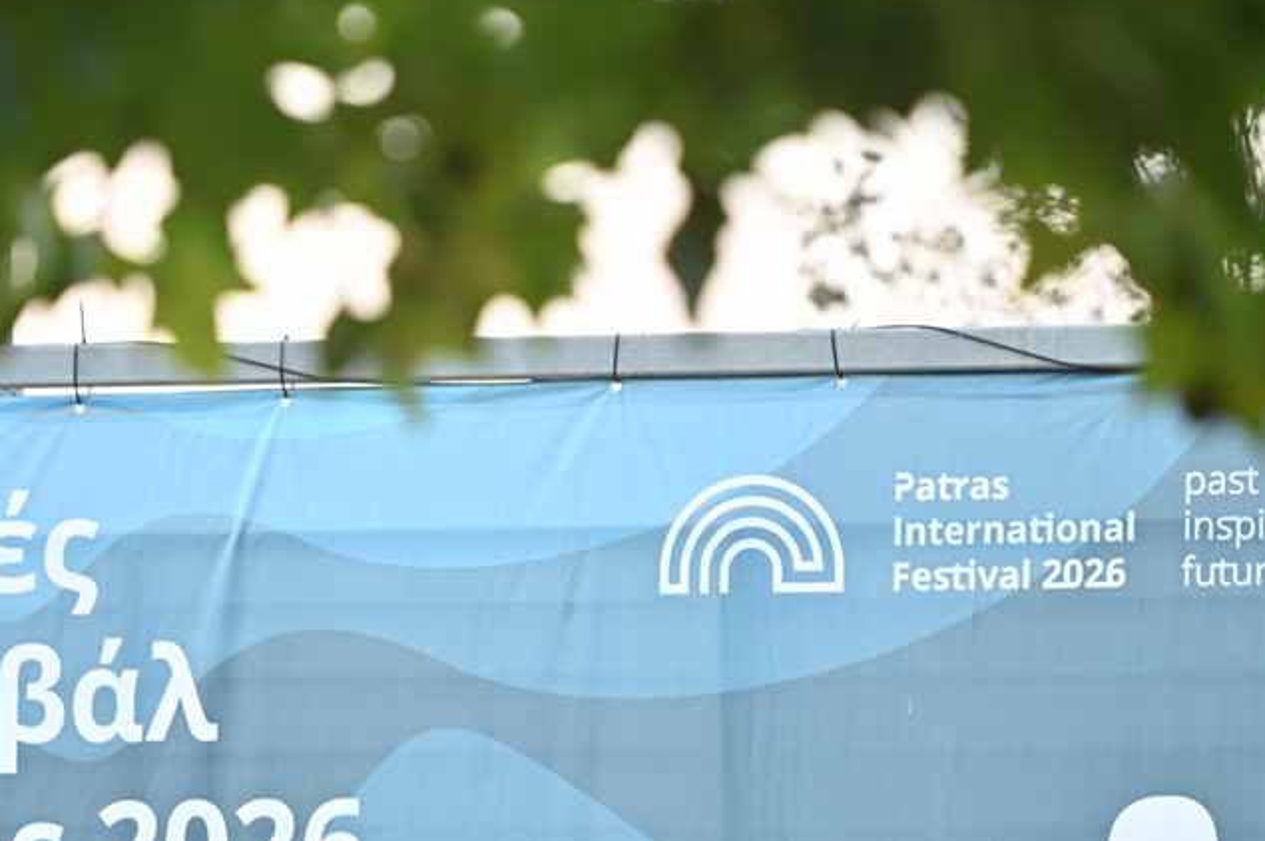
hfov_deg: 8.5
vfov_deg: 5.7
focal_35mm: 242
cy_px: 655
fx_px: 8495
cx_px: 526
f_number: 2.8
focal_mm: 150
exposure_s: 1/60
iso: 125
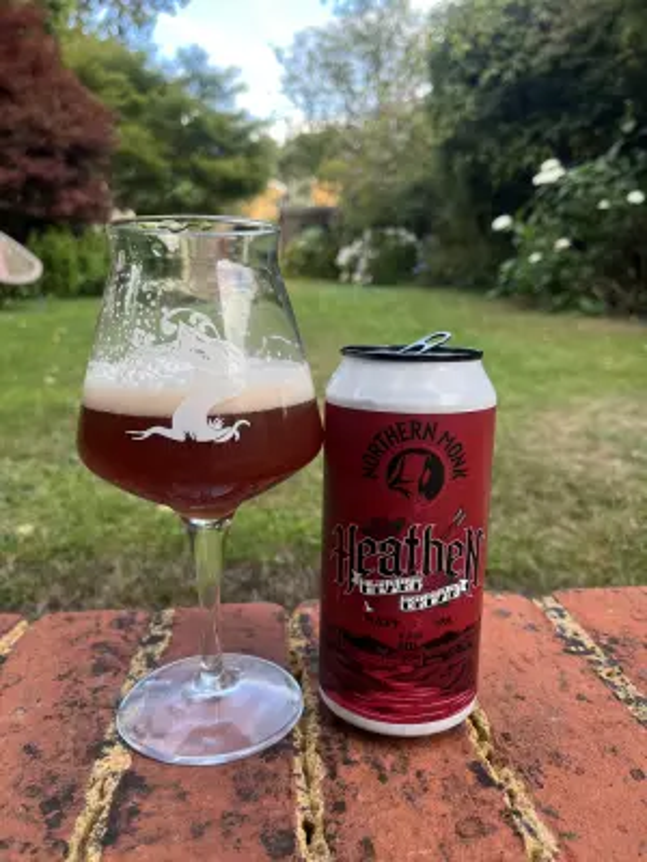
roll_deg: +0.4
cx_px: 324
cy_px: 431
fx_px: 648
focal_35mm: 26
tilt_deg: -12.5
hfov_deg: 53.1
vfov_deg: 67.3
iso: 50
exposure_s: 1/122
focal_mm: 5.1
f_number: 1.6
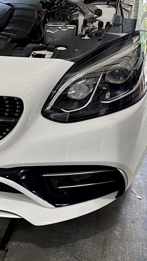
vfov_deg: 45.4
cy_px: 135
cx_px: -27
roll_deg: -1.0
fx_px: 311
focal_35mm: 45
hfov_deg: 24.2
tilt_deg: -29.5
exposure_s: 1/121
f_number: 1.78
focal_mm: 6.76
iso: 100
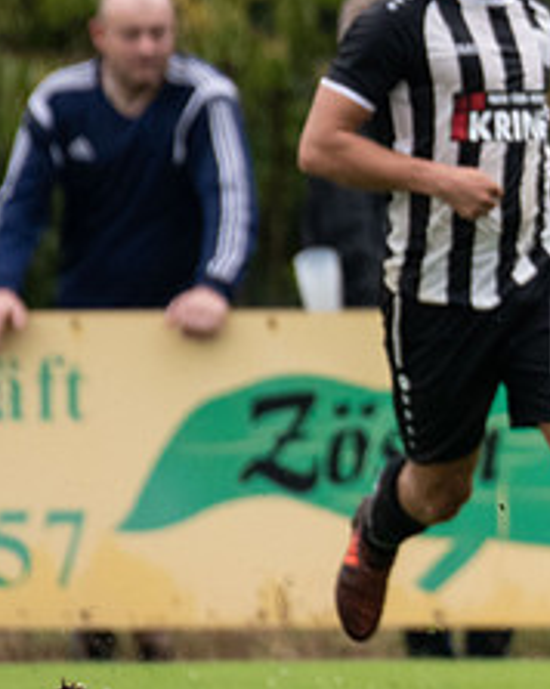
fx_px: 29564
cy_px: 249
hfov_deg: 1.1
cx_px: 980
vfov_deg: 1.3
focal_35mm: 1451
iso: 2000
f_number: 5.6
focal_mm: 380
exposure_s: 1/1600
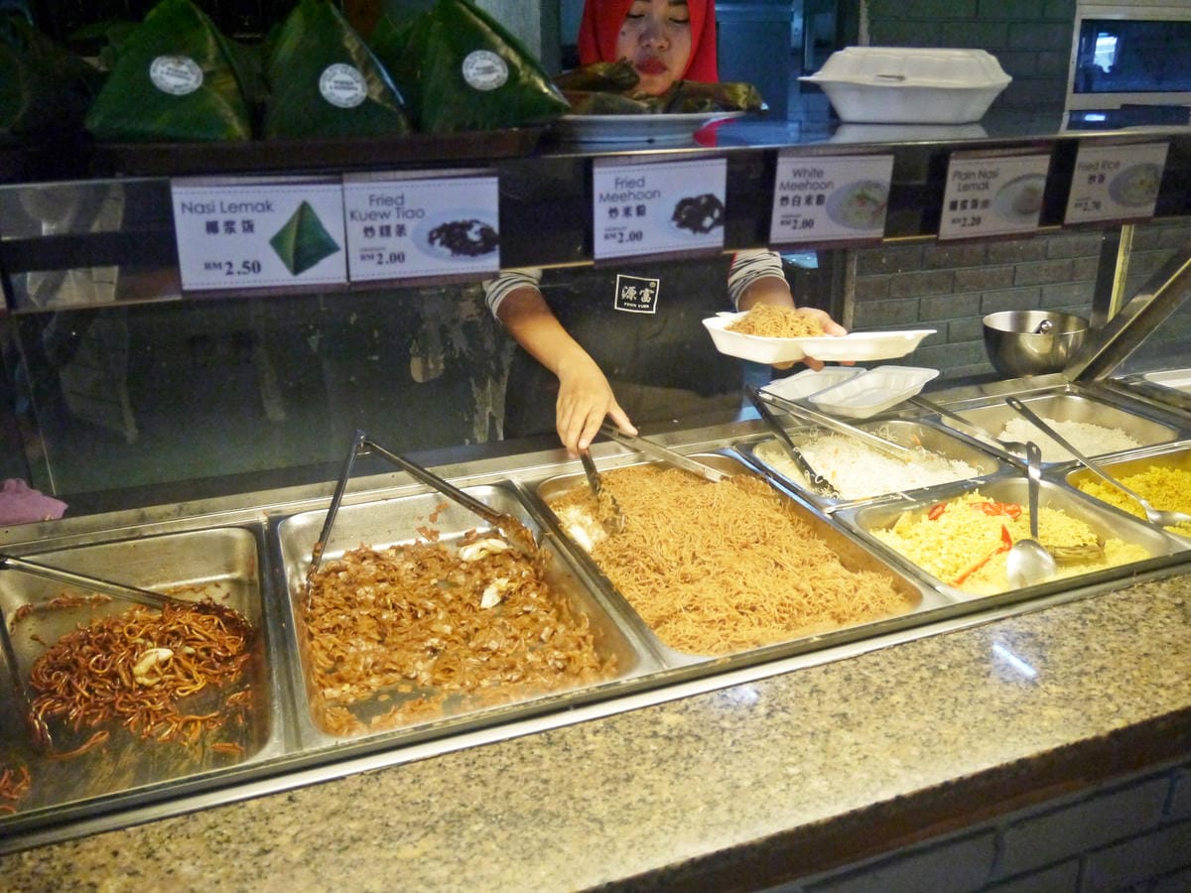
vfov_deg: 49.7
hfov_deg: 63.4
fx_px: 963
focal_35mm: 28
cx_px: 596
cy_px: 446
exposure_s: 1/100
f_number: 3.5
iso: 1600
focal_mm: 14
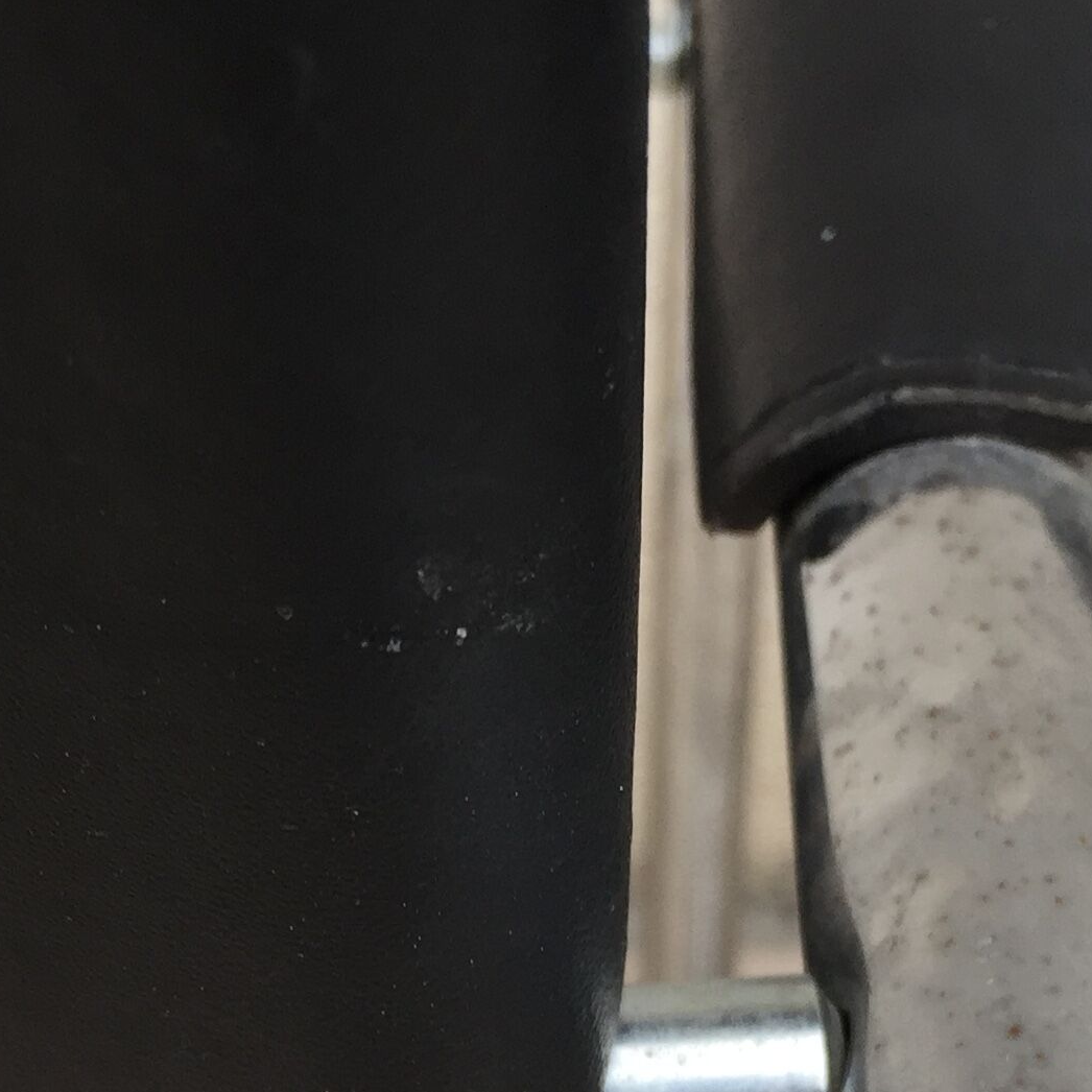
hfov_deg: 21.7
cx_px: 564
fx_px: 2855
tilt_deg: -45.0
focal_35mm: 80
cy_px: 1066
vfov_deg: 21.0
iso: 50
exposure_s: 1/100
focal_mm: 4.15
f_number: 2.2
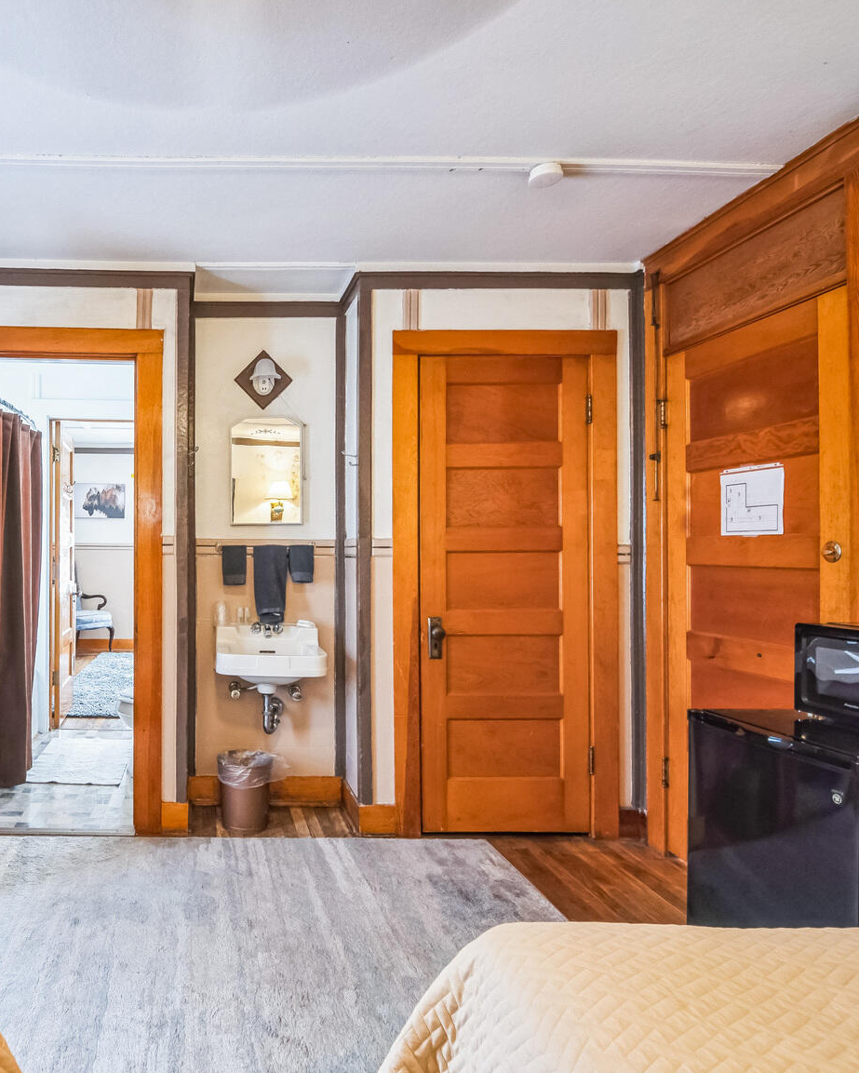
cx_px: 218
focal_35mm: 20
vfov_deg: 80.3
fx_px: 635
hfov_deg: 64.2
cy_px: 572
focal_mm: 12
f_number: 7.1
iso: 1250
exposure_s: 1/15
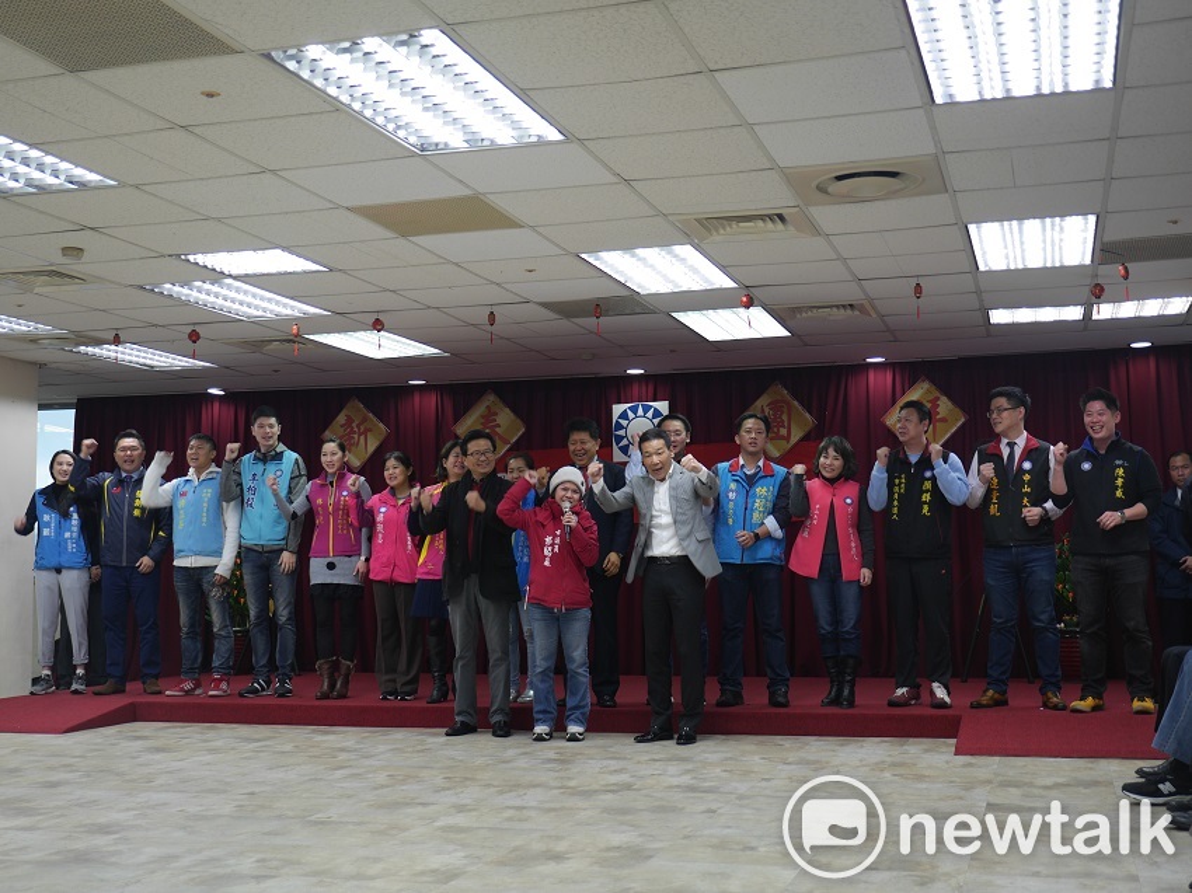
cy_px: 446
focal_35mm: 44
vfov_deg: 32.9
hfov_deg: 43.0
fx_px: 1515
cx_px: 596
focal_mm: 22
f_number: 2.8
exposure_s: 1/80
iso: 200
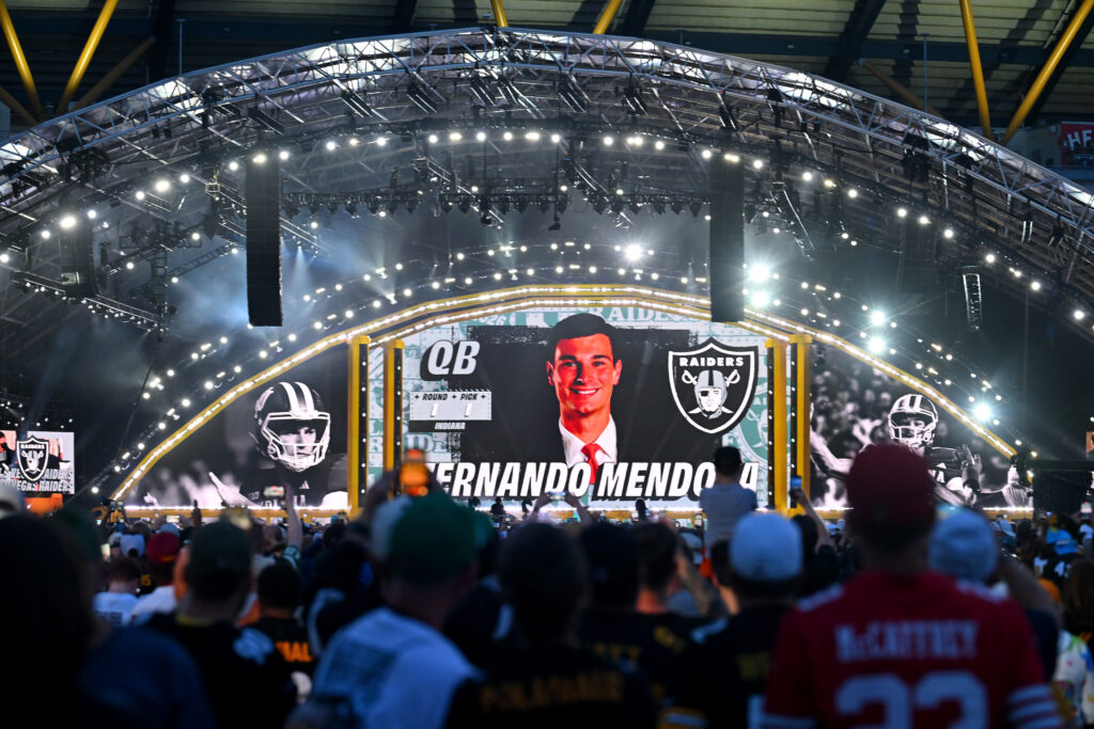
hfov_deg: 13.2
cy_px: 364
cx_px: 547
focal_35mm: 155
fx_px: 4711
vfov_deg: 8.9
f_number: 5.6
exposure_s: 1/160
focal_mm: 155
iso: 1000
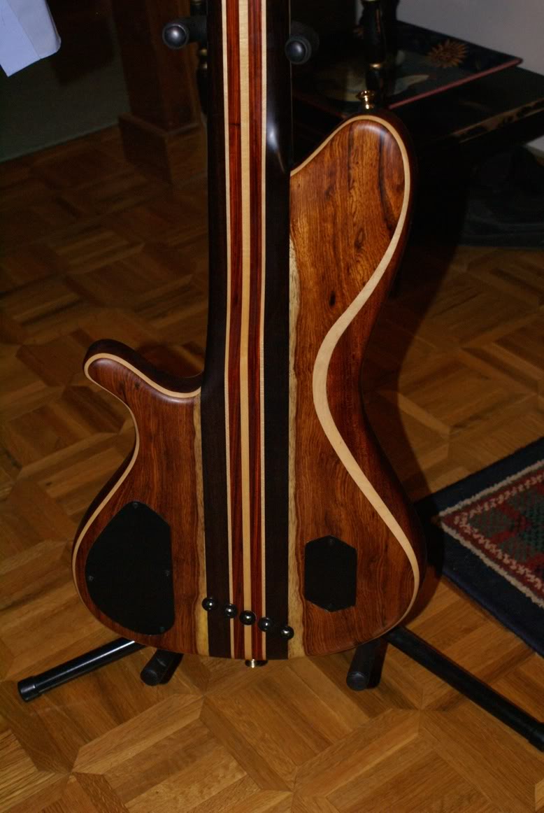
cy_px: 406
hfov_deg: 25.8
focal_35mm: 52
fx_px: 1186
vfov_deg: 37.8
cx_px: 272
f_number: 5.6
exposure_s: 1/60
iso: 400
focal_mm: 35
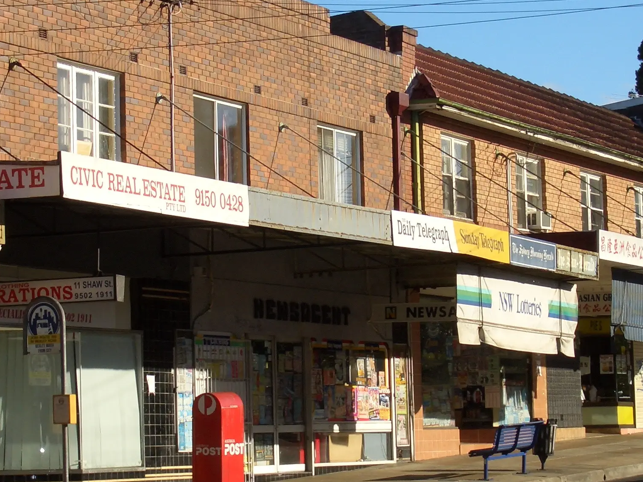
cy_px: 217
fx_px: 2322
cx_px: 340
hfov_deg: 15.8
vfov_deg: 11.9
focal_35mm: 125
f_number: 6.2
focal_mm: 12.2
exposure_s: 1/250
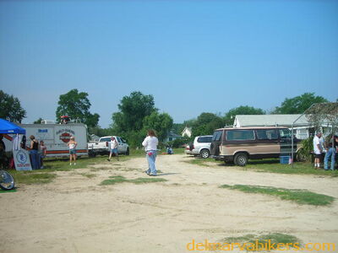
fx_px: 371
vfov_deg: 37.7
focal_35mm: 38
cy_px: 126
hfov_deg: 49.0
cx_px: 169
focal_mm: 6.3
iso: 50
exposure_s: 1/170
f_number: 6.4
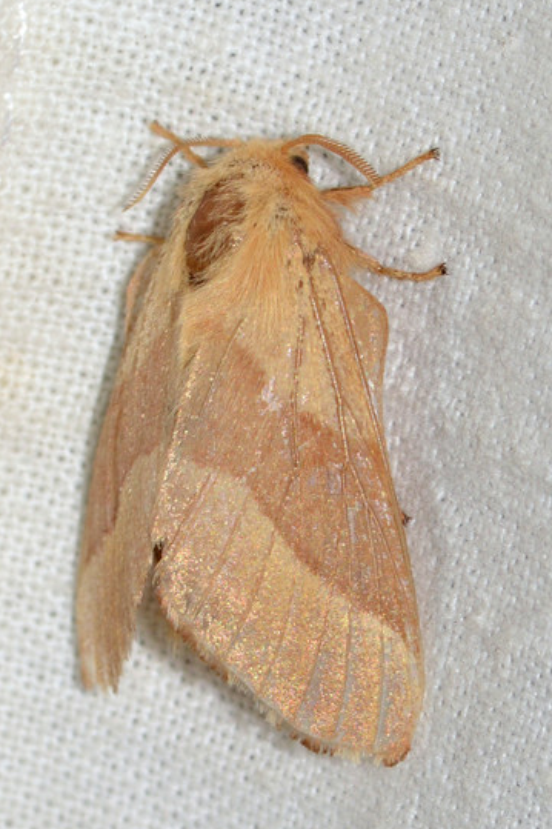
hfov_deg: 7.7
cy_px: 452
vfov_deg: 11.6
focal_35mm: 178
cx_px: 240
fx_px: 4096
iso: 100
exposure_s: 1/200
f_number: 18
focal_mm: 100
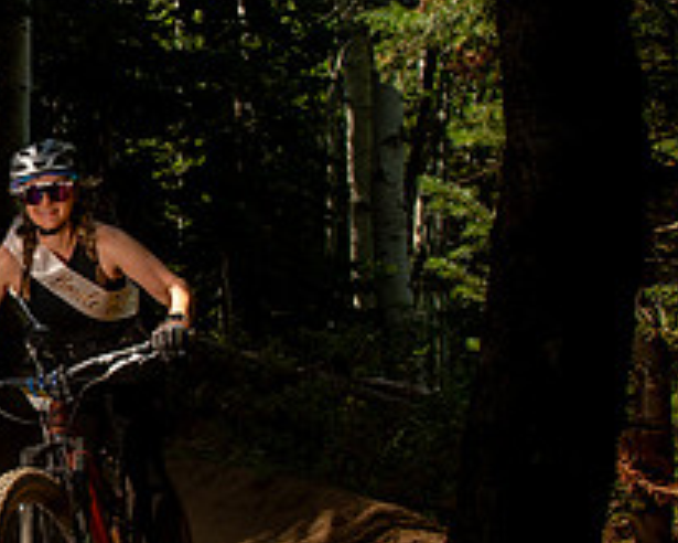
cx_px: -143
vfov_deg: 18.9
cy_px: 299
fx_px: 1625
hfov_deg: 21.8
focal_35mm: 81
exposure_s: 1/400
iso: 500
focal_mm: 28
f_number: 11
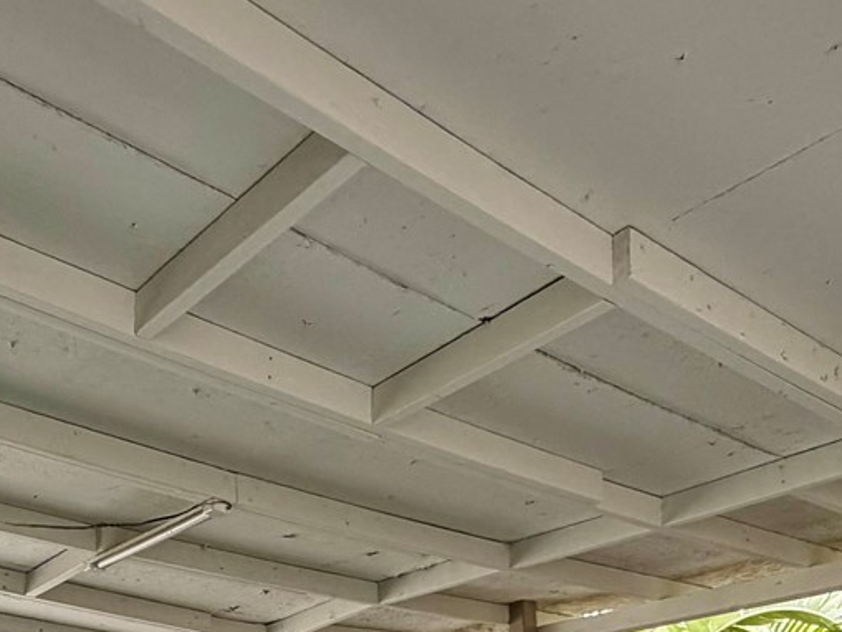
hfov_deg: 42.8
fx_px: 1071
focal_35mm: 44
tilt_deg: -4.6
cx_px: 349
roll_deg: +0.7
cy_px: 925
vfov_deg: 25.5
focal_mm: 2.22
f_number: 2.2
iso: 320
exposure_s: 1/120
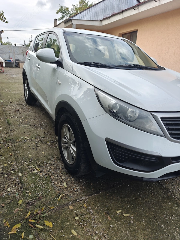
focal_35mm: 23
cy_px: 120
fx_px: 159
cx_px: 90
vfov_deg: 73.9
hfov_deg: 58.9
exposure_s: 1/223
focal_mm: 6.06
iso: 50
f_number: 1.6
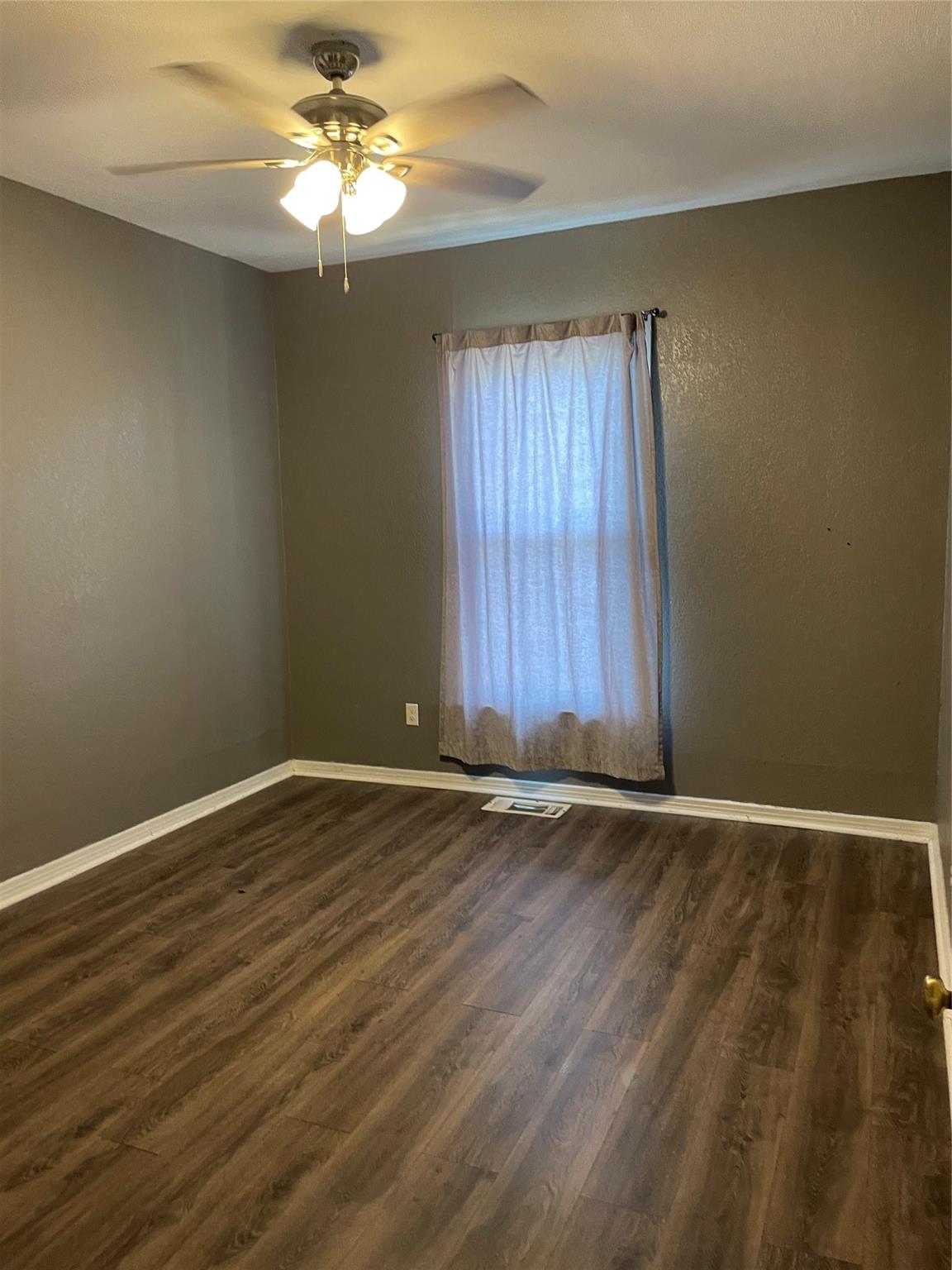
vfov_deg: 67.3
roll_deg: +2.0
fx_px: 953
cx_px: 476
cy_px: 635
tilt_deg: -3.4
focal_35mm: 26
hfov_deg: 53.1
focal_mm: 4.2
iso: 250
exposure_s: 1/60
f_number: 1.6
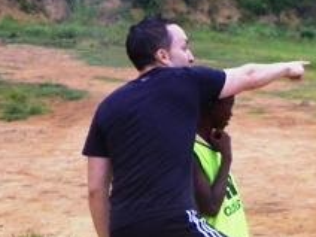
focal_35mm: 145
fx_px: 1324
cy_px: 198
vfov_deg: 10.2
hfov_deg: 13.3
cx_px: 376
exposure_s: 1/160
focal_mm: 8.5
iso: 200
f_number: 3.2
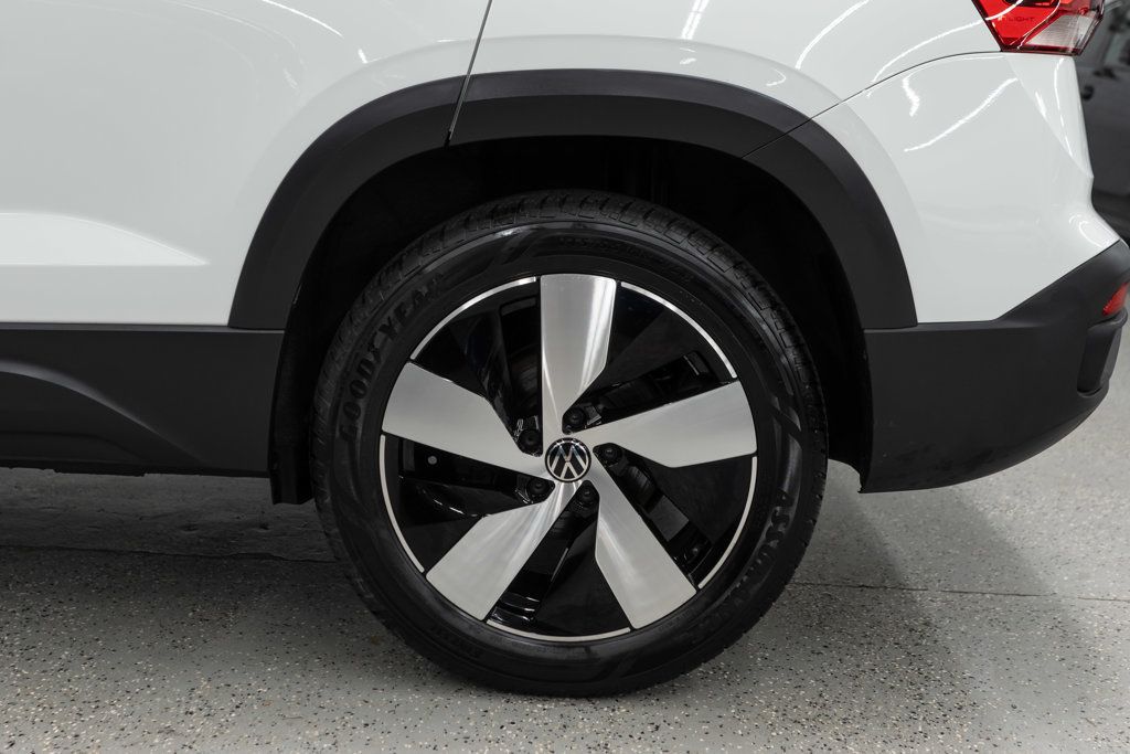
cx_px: 565
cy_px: 377
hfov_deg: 46.4
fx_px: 1318
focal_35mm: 42
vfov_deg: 31.9
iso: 200
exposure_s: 1/50
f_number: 3.2
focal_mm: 28
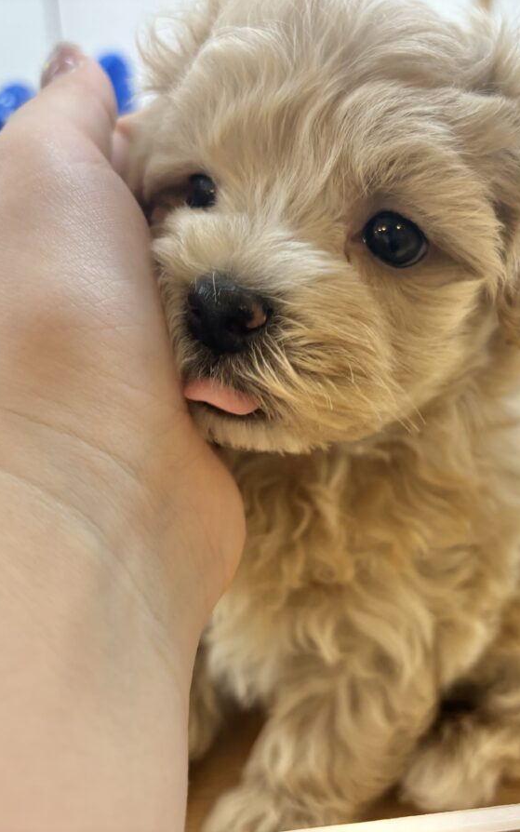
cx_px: 300
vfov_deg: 52.7
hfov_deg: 34.4
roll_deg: -0.8
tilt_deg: -27.8
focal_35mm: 37
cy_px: 417
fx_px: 839
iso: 100
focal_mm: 5.96
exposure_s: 1/100
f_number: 1.6
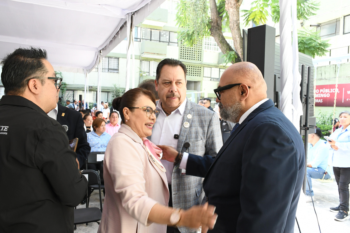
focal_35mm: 30
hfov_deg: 61.9
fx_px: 292
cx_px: 175
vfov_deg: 43.6
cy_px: 116
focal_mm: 20
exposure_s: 1/100
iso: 800
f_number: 7.1
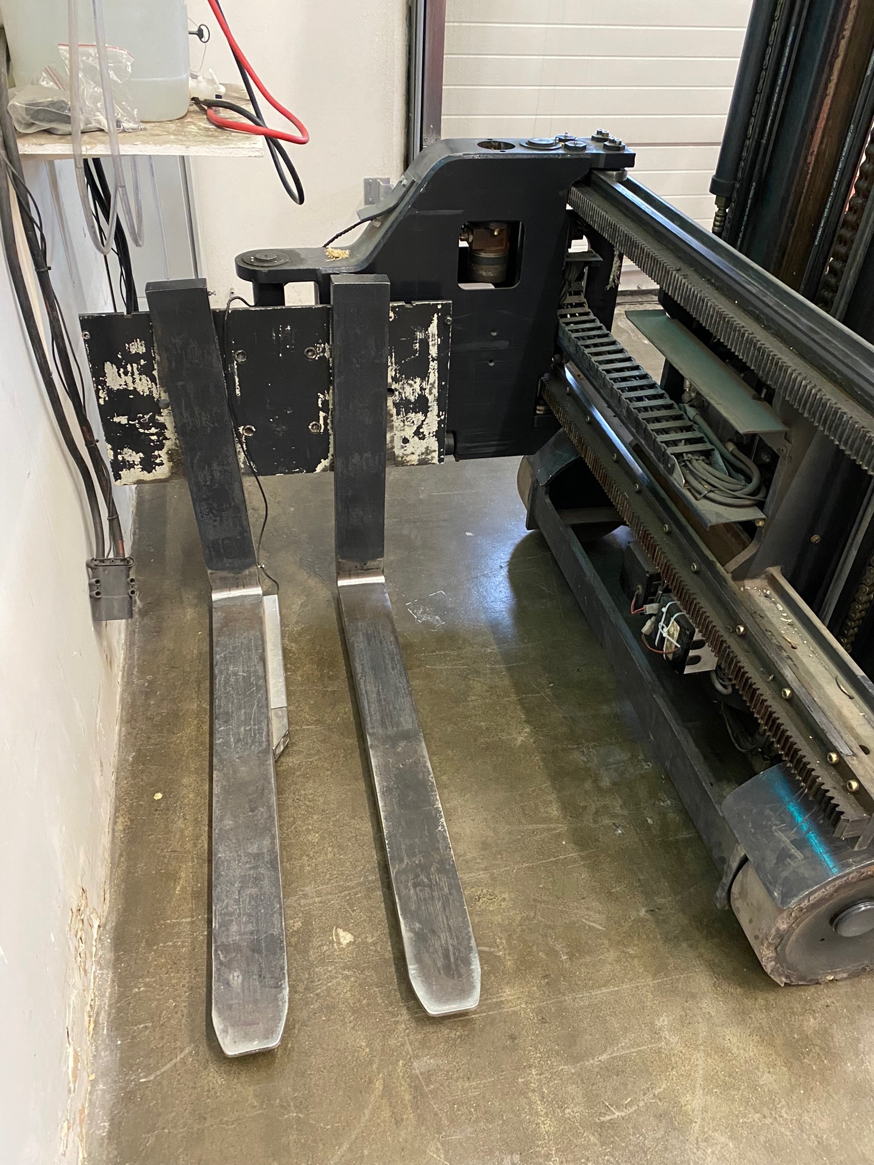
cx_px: 437
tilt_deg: -38.0
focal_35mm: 26
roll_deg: -1.9
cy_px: 582
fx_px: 875
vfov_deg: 67.3
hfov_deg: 53.1
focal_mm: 4.25
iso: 500
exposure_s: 1/33
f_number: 1.8
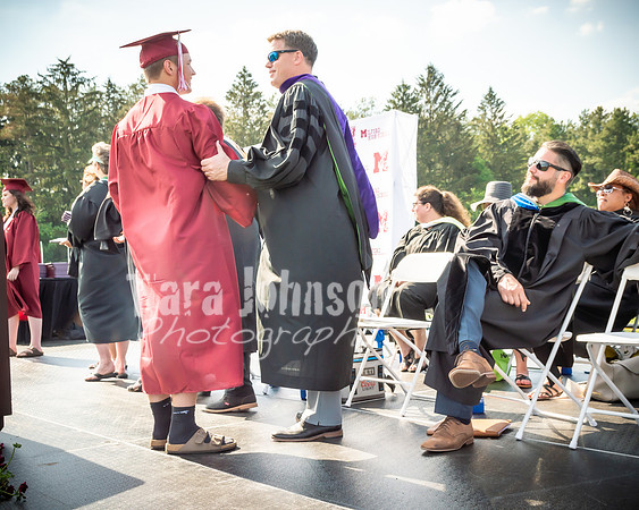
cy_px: 255
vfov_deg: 30.8
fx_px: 928
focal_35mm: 49
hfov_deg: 38.0
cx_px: 320
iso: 200
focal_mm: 29
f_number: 7.1
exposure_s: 1/500
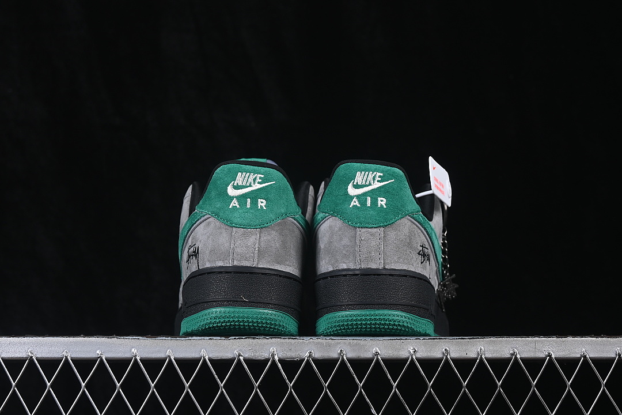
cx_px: 311
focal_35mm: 75
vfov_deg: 18.2
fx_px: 1296
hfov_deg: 27.0
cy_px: 208
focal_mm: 50
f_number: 8
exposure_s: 1/80
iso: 160
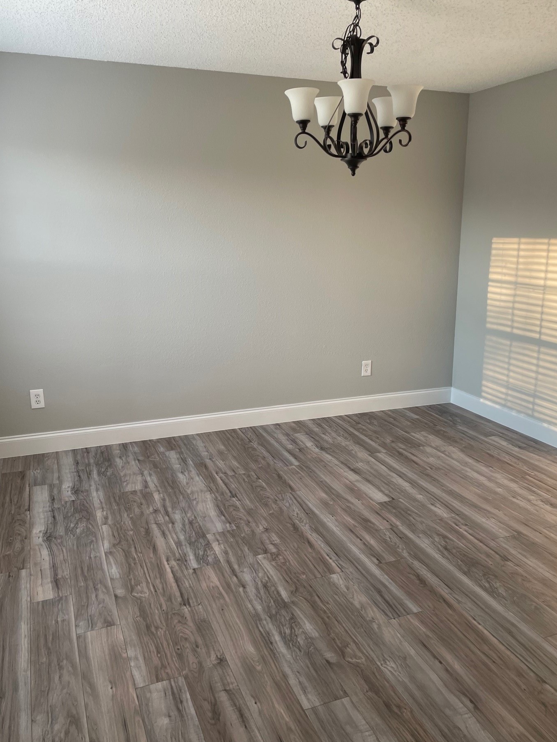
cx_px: 291
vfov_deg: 61.6
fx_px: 622
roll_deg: +0.8
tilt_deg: -13.6
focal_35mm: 29
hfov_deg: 48.2
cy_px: 373
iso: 50
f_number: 1.6
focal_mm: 4.2
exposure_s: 1/121
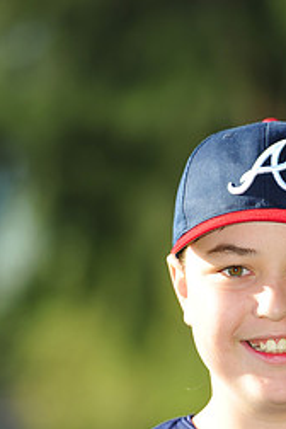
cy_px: 475
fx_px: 5481
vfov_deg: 4.5
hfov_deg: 3.0
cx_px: 298
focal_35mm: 460
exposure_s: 1/640
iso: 200
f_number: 4.5
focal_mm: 200
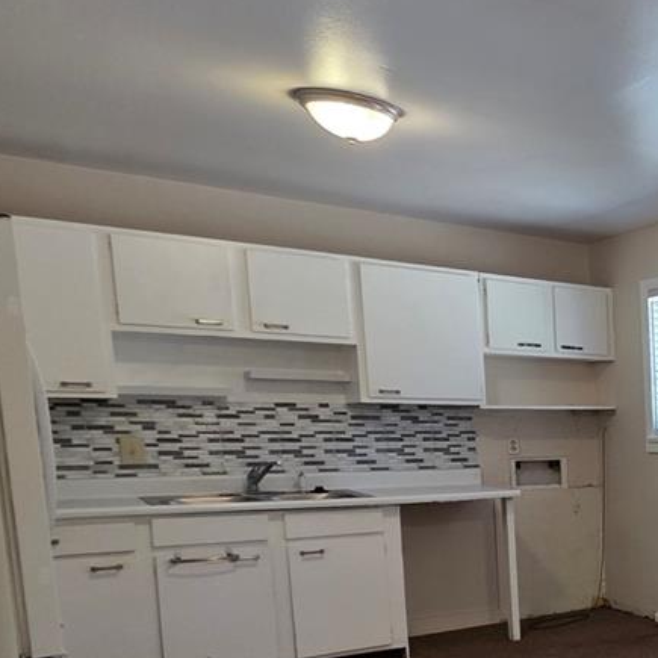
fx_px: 817
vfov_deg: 42.1
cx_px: 1006
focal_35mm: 38
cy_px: 519
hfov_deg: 27.8
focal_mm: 2.2
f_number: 1.9
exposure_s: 1/120
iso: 125
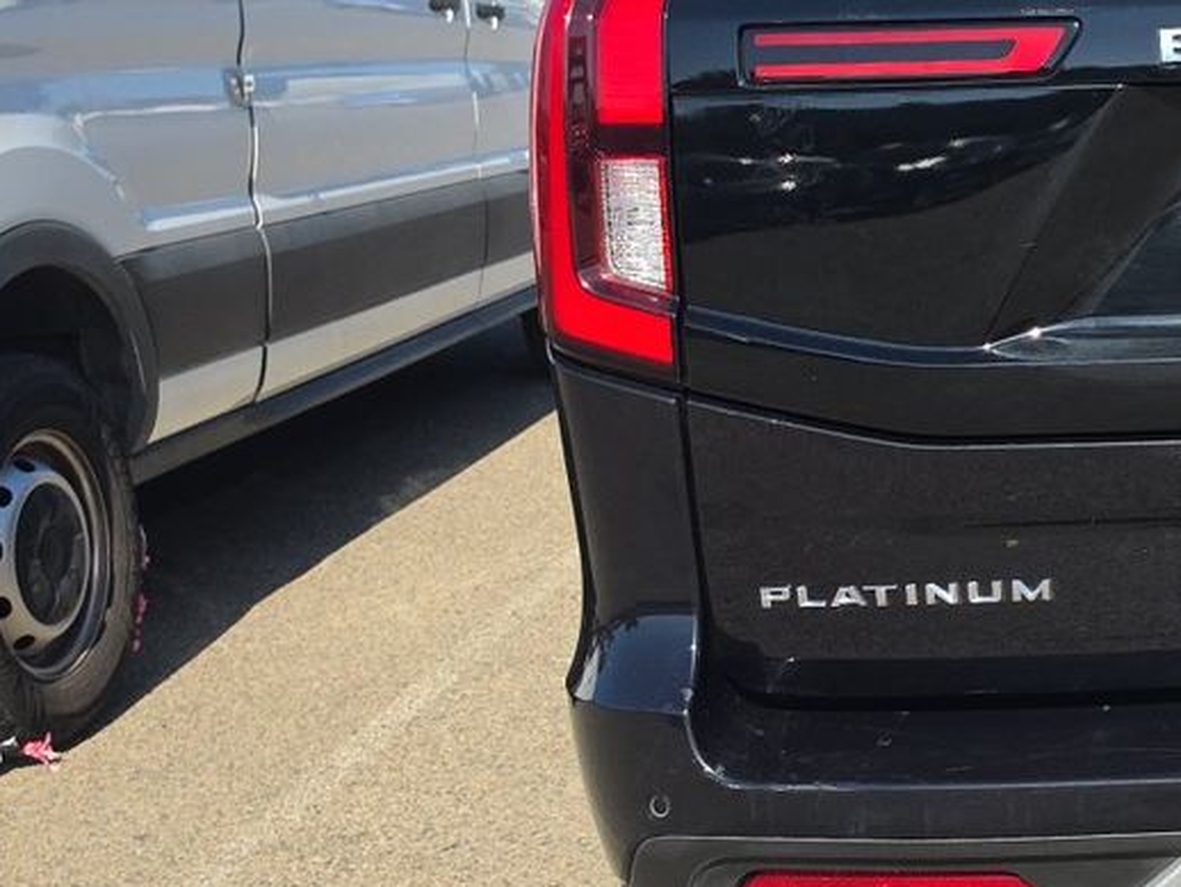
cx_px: 1457
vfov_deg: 20.7
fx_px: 2423
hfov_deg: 24.5
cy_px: 310
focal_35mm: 71
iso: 63
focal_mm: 6.5
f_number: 1.4
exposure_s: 1/3687
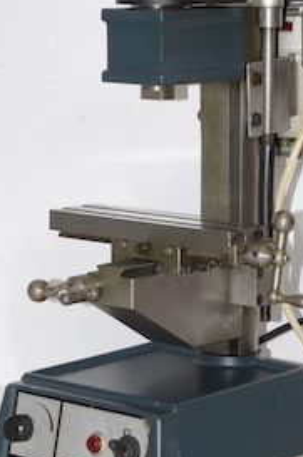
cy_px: 189
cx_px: 191
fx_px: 1990
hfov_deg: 8.7
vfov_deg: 13.1
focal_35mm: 157
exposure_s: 1/60
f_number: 14
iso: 800
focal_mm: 70
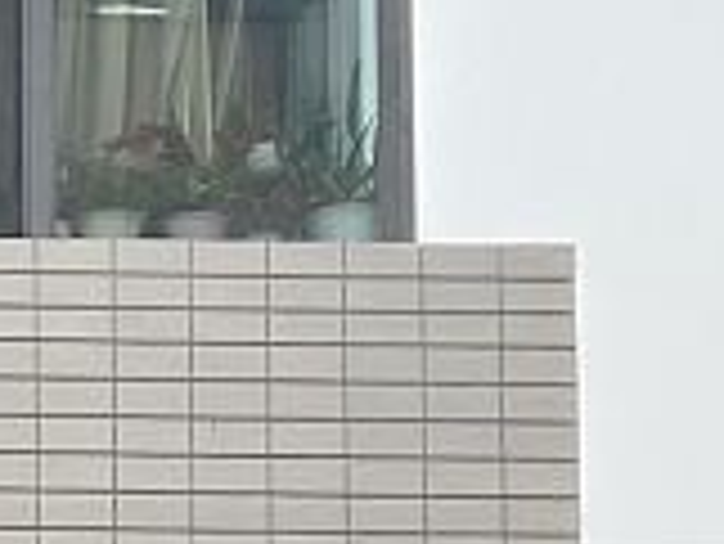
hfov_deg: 9.9
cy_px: 1075
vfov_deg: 7.4
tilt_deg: +7.5
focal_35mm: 194
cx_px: -310
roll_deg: -1.8
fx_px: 4061
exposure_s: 1/332
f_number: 1.8
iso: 32
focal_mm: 4.25
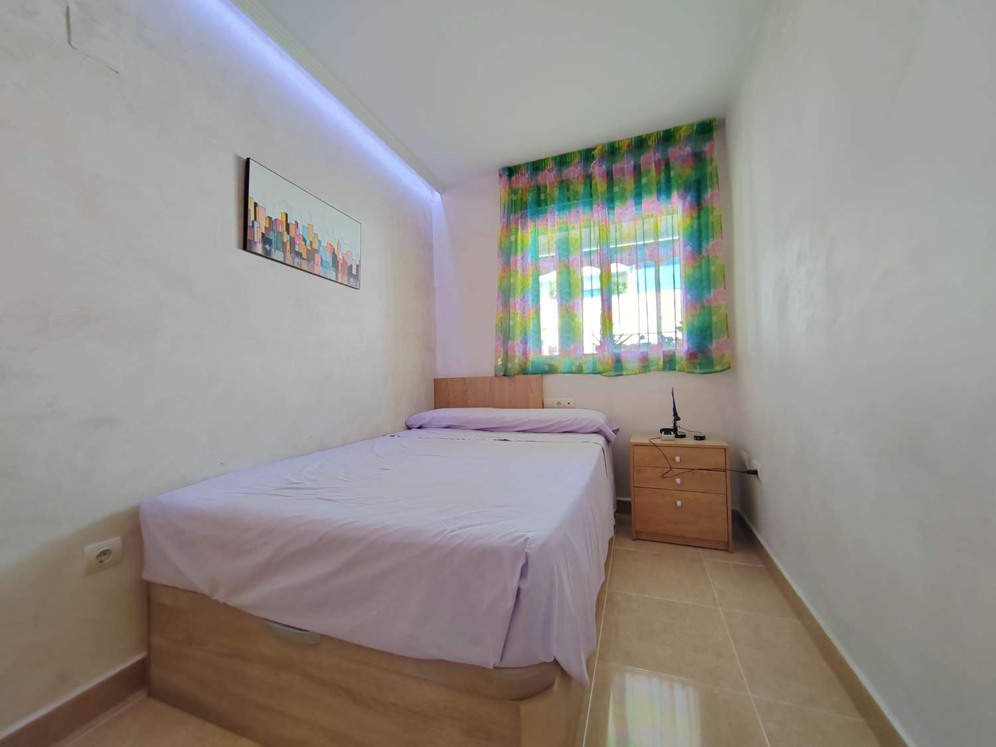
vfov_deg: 89.9
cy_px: 374
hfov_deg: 106.2
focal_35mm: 13
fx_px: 374
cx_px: 498
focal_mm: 2.16
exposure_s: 1/33
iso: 640
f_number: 2.2
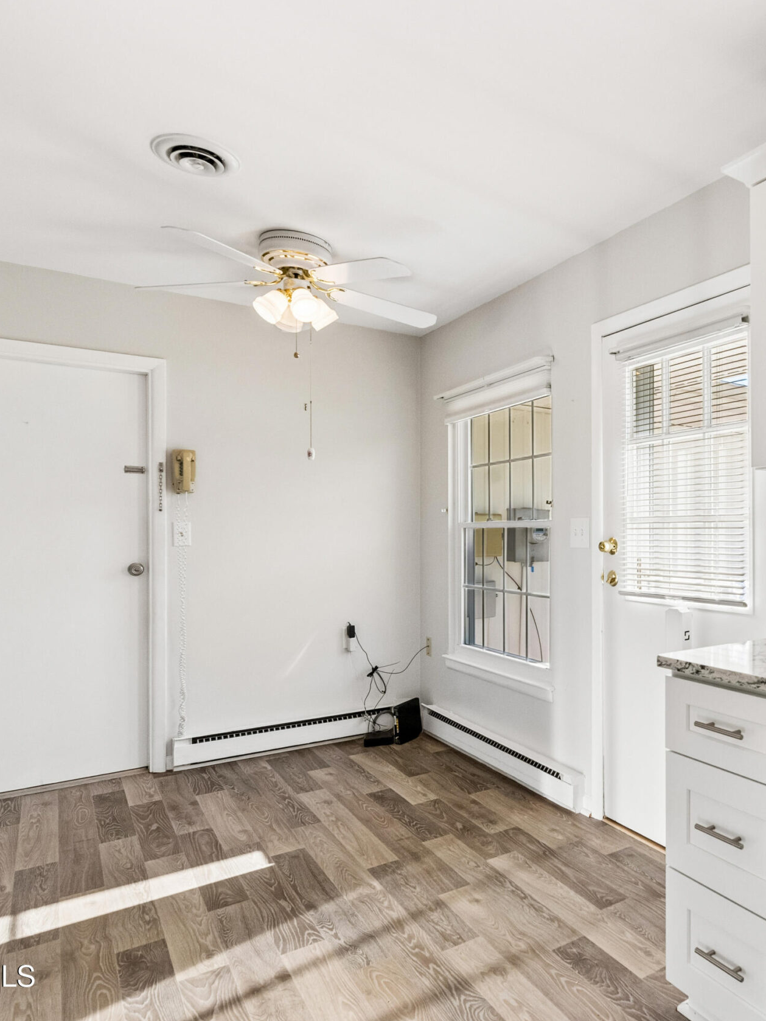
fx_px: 649
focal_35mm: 22
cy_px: 505
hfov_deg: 58.1
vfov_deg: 76.4
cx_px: 571
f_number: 7.1
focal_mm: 15
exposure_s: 1/800
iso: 1250
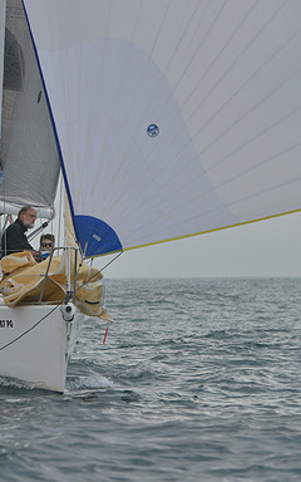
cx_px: 4
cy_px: 242
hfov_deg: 4.3
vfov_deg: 6.8
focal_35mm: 308
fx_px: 4043
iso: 280
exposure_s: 1/800
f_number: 7.1
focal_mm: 200
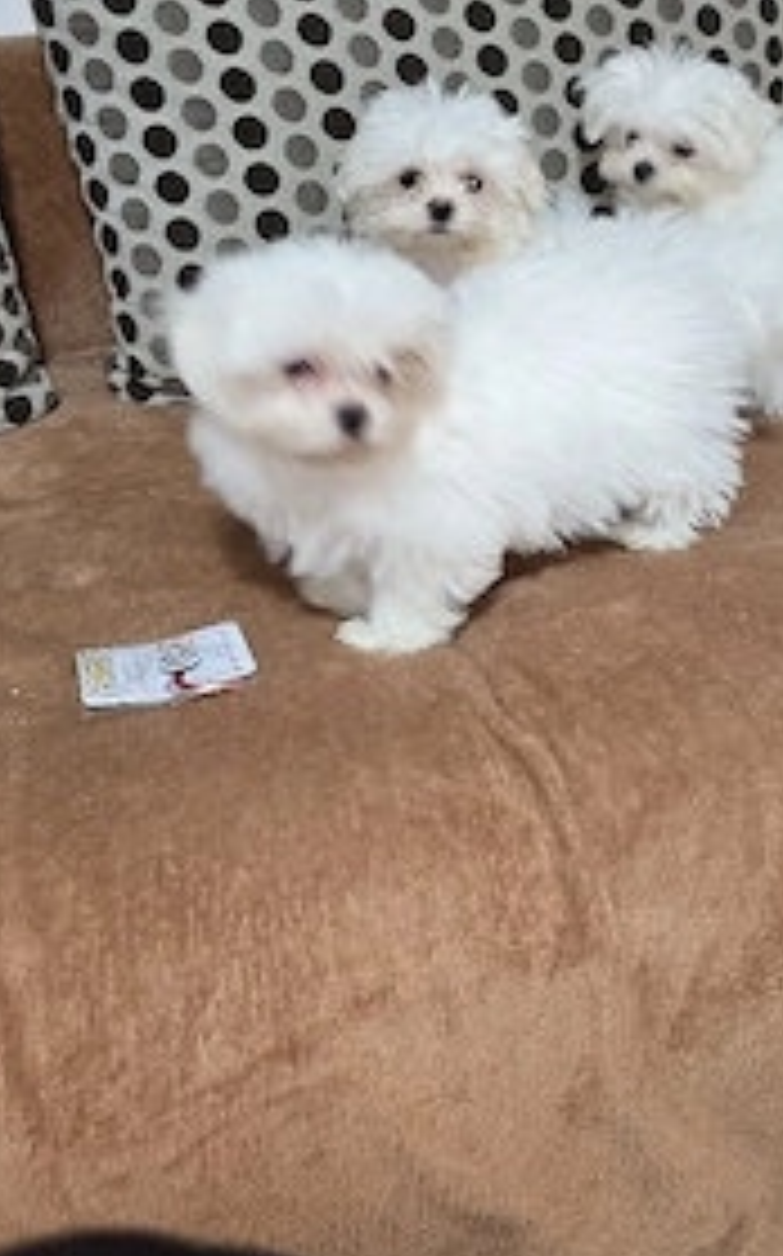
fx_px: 1197
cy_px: 392
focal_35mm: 35
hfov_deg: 36.0
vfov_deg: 53.9
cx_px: 500
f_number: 1.7
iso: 125
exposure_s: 1/20
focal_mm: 6.3
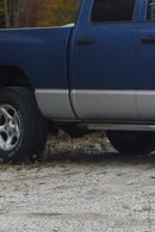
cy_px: 150
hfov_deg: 8.6
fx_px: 1020
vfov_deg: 13.0
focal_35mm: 158
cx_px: 205
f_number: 2.8
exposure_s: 1/250
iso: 80
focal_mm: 6.1
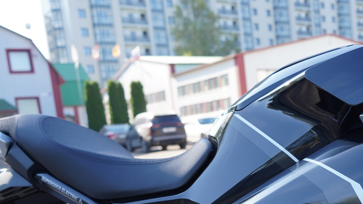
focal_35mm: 56
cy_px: 220
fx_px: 539
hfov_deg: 35.2
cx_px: 322
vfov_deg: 20.5
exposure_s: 1/100
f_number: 5
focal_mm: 29
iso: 100
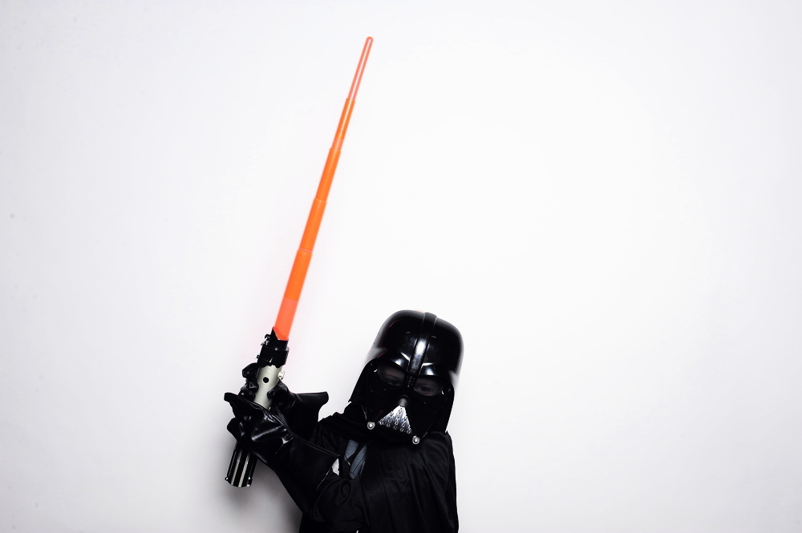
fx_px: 935
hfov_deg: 46.4
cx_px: 401
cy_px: 266
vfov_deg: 31.8
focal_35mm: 42
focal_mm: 42
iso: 500
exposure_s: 1/200
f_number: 11
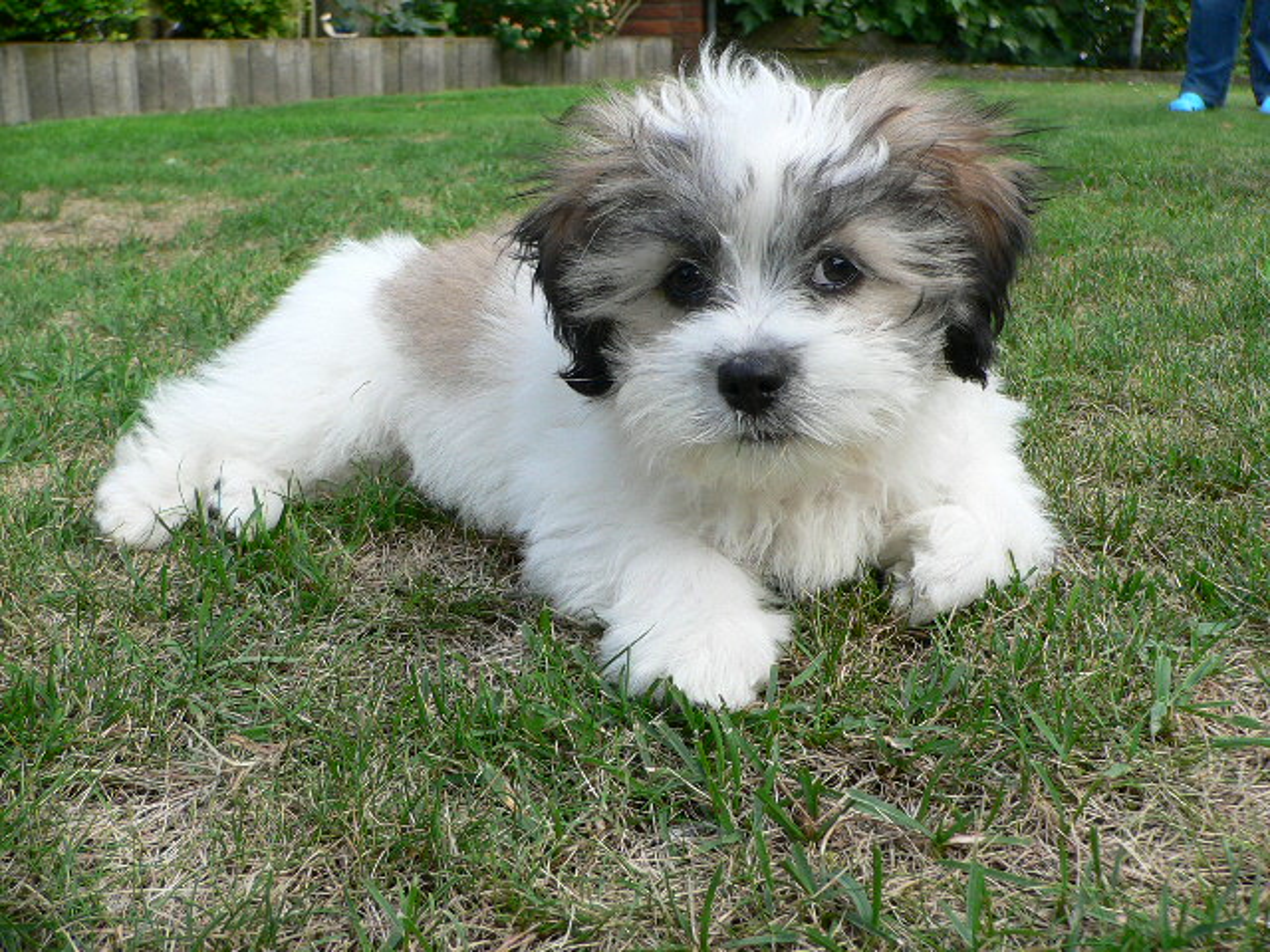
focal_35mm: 35
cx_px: 635
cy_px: 476
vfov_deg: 40.7
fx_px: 1284
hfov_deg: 52.6
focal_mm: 4.6
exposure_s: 1/125
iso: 80
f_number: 2.8
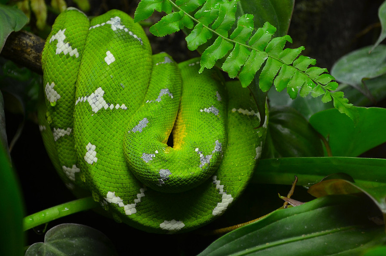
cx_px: 153
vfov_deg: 13.4
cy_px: 129
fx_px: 1088
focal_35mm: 102
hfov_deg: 20.1
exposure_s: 1/50
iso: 360
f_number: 5.6
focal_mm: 55
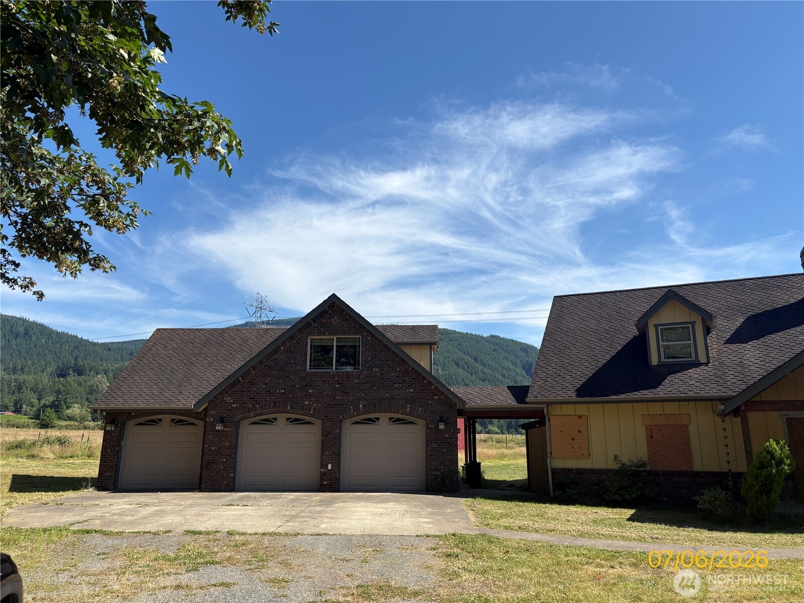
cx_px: 402
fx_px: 604
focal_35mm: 26
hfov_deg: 67.3
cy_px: 302
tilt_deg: +15.2
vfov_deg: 53.1
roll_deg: +0.9
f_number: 1.6
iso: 50
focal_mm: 5.96
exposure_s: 1/3623
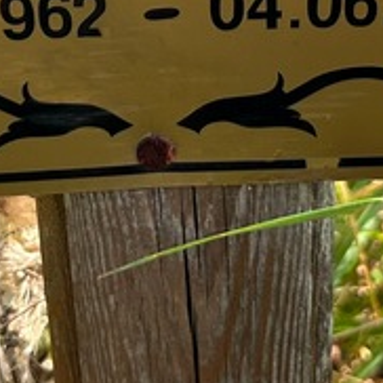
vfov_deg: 16.9
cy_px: 17
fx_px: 1264
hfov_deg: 17.2
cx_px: 173
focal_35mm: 101
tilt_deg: -32.0
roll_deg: +3.8
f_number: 1.5
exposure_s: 1/743
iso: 50
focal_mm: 5.7
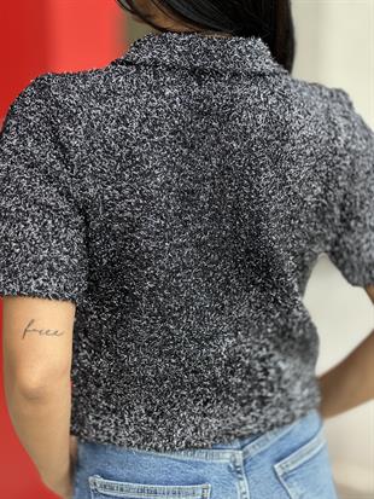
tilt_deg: -12.6
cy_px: 250
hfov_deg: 19.1
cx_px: 187
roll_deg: +0.7
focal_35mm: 77
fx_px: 1109
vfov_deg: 25.3
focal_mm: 9
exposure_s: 1/121
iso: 40
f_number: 2.8
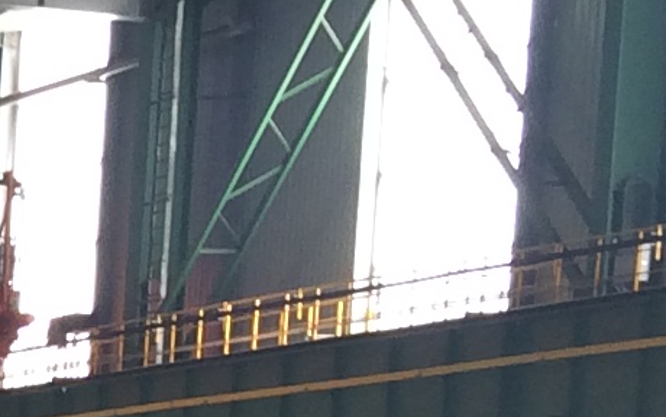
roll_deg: -1.5
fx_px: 3959
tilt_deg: -7.4
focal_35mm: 218
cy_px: 1189
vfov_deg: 5.7
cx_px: -1082
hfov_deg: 8.5
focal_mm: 4.15
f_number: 2.2
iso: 40
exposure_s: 1/40
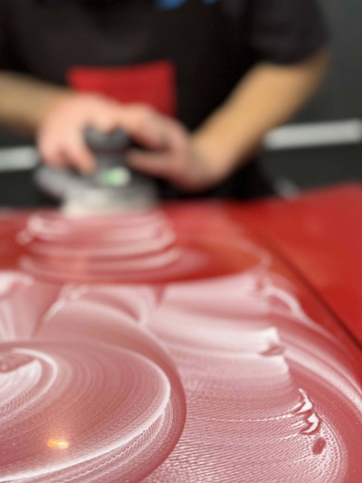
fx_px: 669
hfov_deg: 30.2
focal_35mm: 48
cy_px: 183
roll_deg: +5.1
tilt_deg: -8.9
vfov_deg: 39.4
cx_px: 147
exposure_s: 1/120
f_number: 1.78
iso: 125
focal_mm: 6.76
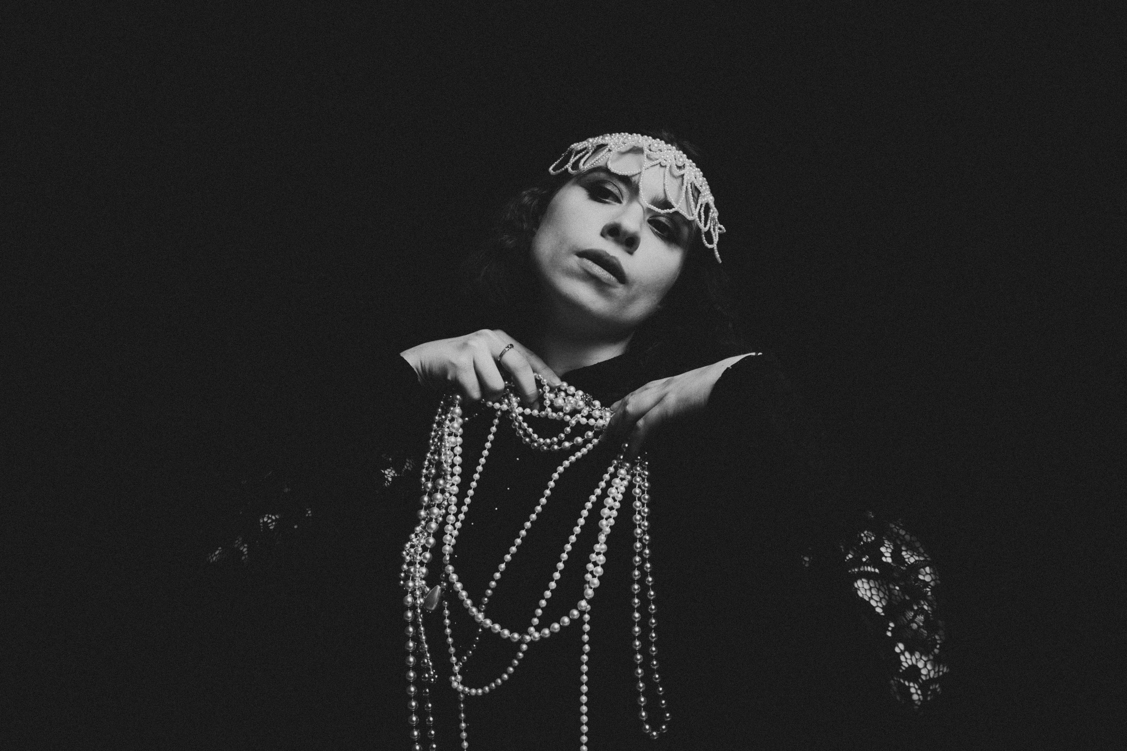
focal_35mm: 28
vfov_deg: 46.4
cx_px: 564
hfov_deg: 65.5
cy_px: 376
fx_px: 877
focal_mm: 28
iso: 400
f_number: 8
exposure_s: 1/125
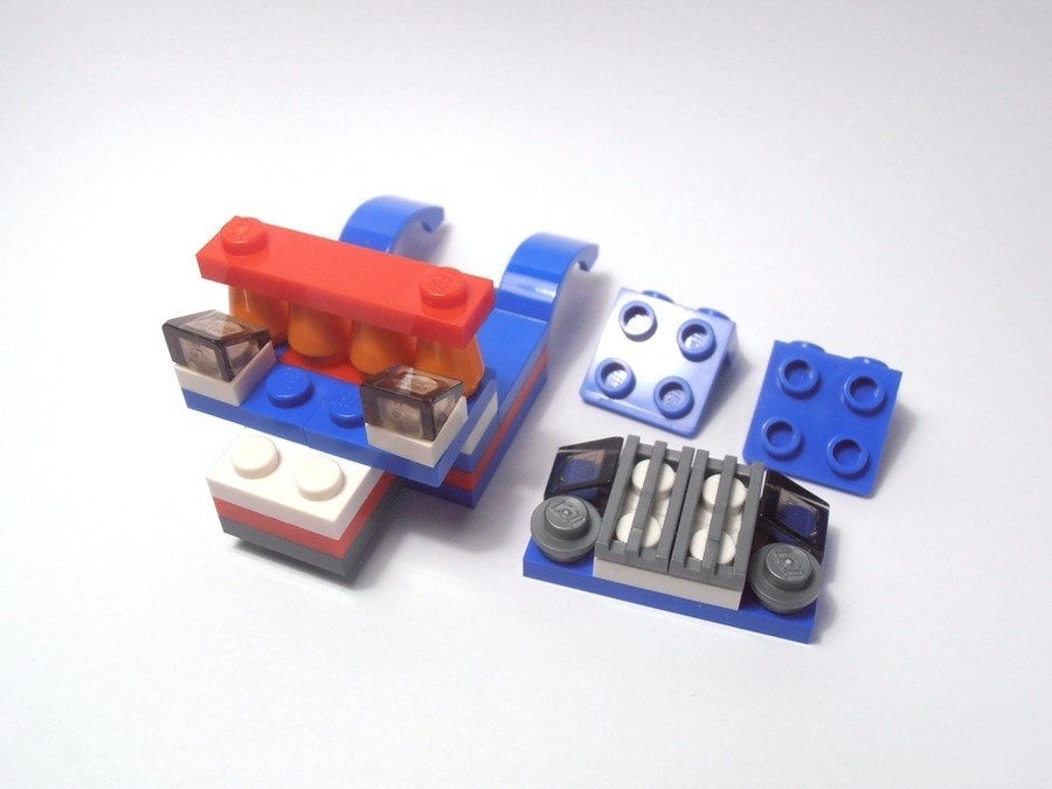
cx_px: 526
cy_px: 394
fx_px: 1124
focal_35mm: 37
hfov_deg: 50.1
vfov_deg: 38.7
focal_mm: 6.61
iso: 80
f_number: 3.9
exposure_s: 1/80
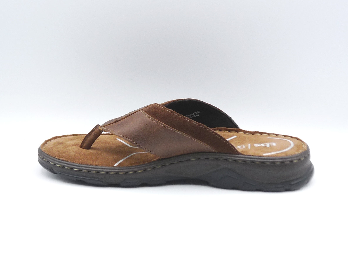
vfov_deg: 27.5
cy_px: 130
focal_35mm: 53
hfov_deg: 36.2
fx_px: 533
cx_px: 174
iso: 100
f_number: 4
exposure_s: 1/125
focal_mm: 5.4
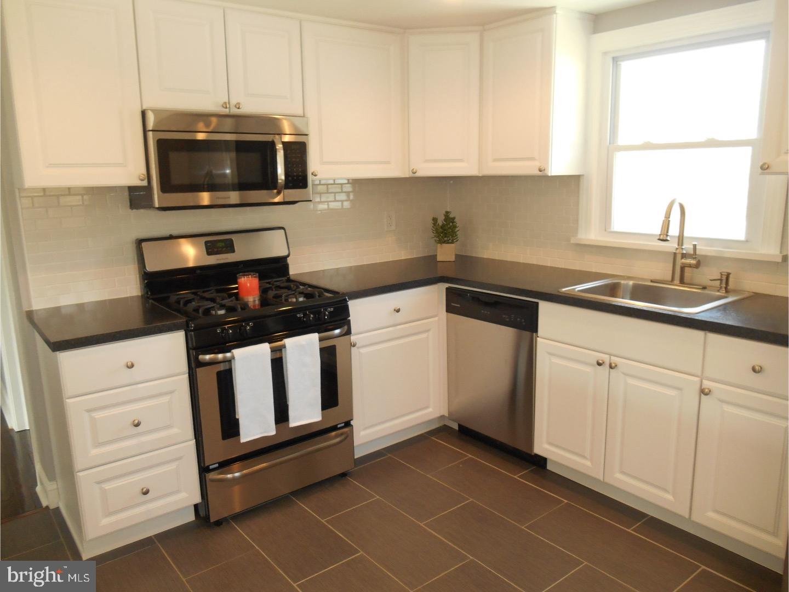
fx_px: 593
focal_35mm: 26
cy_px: 296
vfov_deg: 53.1
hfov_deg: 67.3
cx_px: 394
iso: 200
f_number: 3.4
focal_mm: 4.7
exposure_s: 1/30
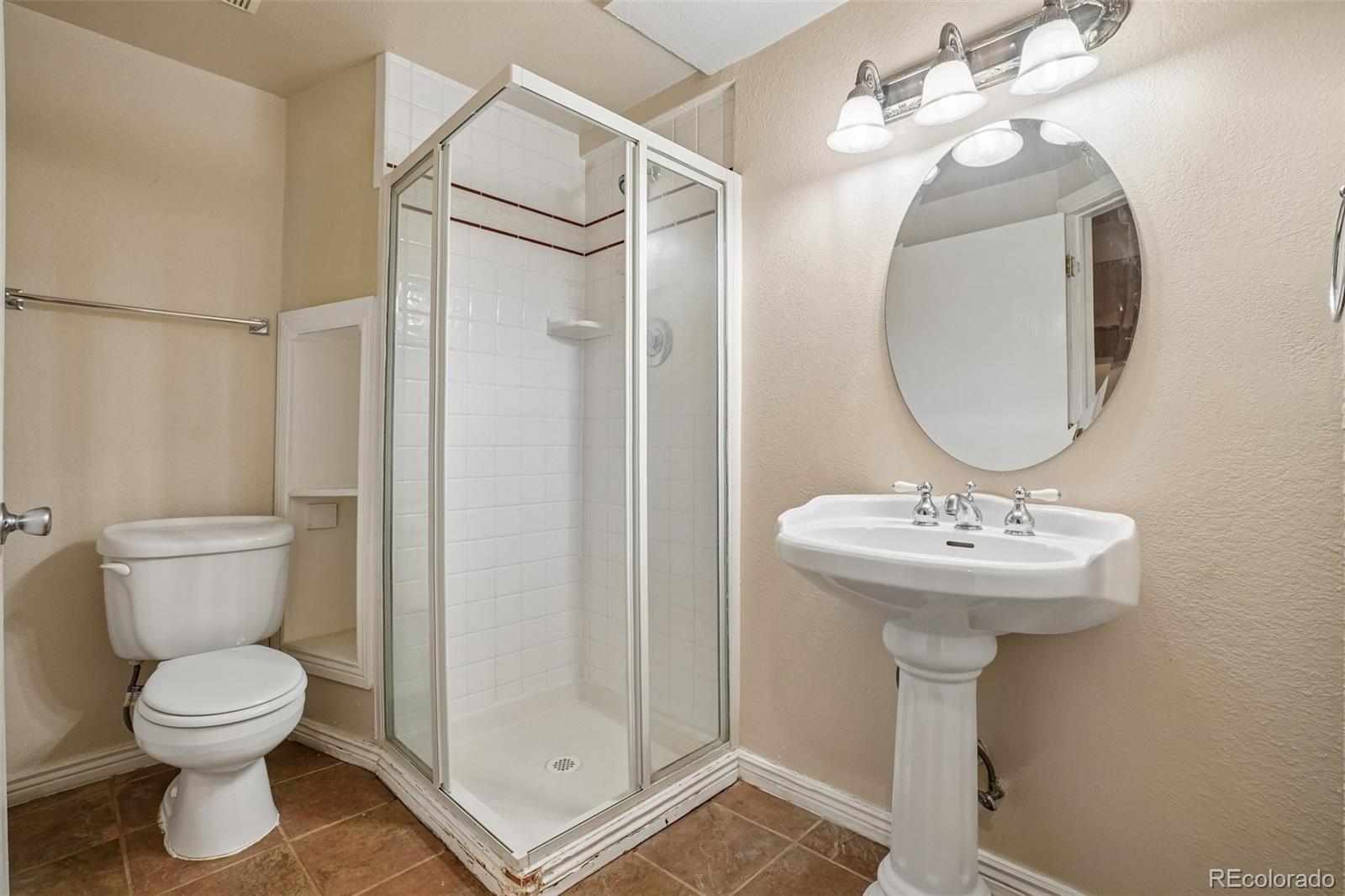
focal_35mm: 15
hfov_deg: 100.4
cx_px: 672
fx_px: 560
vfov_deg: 77.3
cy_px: 448
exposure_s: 1/13
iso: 400
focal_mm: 10
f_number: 8
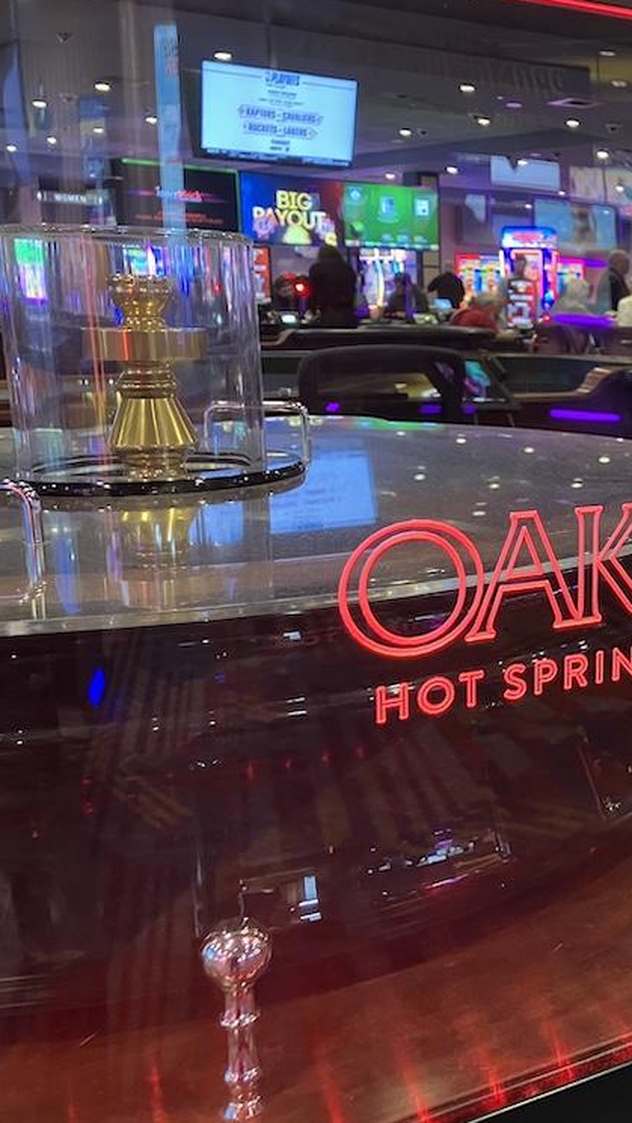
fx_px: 1220
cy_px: 562
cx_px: 713
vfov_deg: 49.4
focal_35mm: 41
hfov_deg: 26.5
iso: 400
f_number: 1.8
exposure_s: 1/30
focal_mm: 3.99
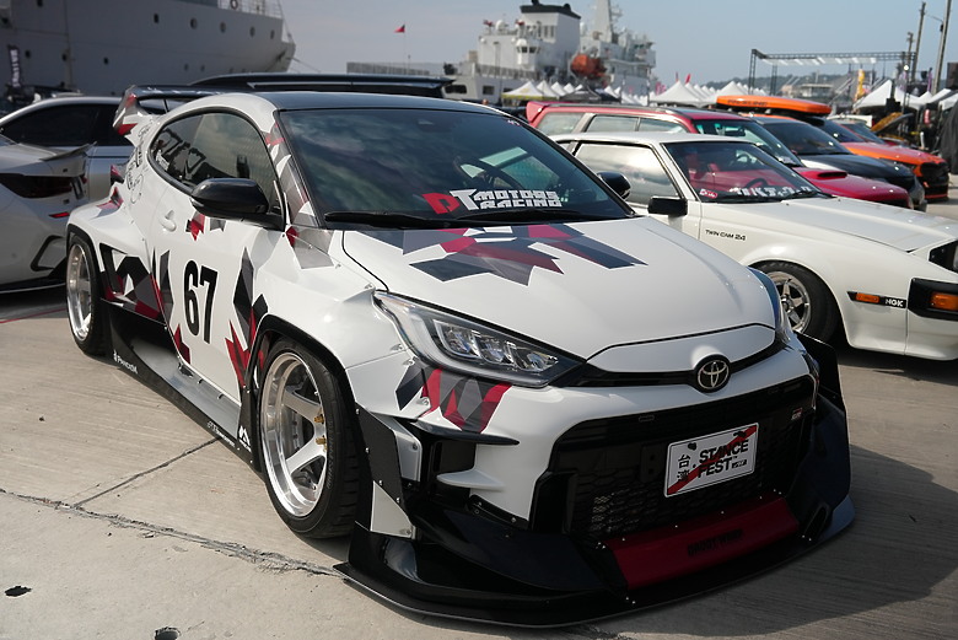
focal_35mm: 36
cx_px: 479
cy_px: 320
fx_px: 958
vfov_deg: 36.9
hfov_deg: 53.1
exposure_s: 1/160
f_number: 4
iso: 1000
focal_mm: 36
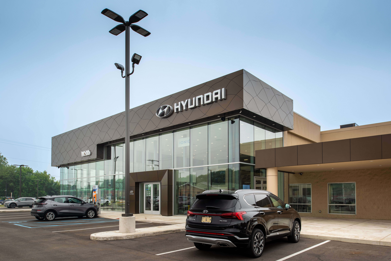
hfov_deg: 73.7
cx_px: 196
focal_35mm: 24
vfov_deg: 53.2
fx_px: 261
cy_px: 130
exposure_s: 1/80
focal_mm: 24
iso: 100
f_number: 11
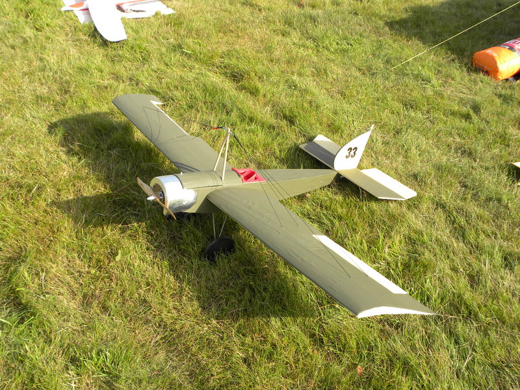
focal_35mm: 37
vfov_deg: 38.7
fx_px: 556
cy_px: 195
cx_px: 260
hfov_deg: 50.1
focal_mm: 6.6
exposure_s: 1/223
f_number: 4.5
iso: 64
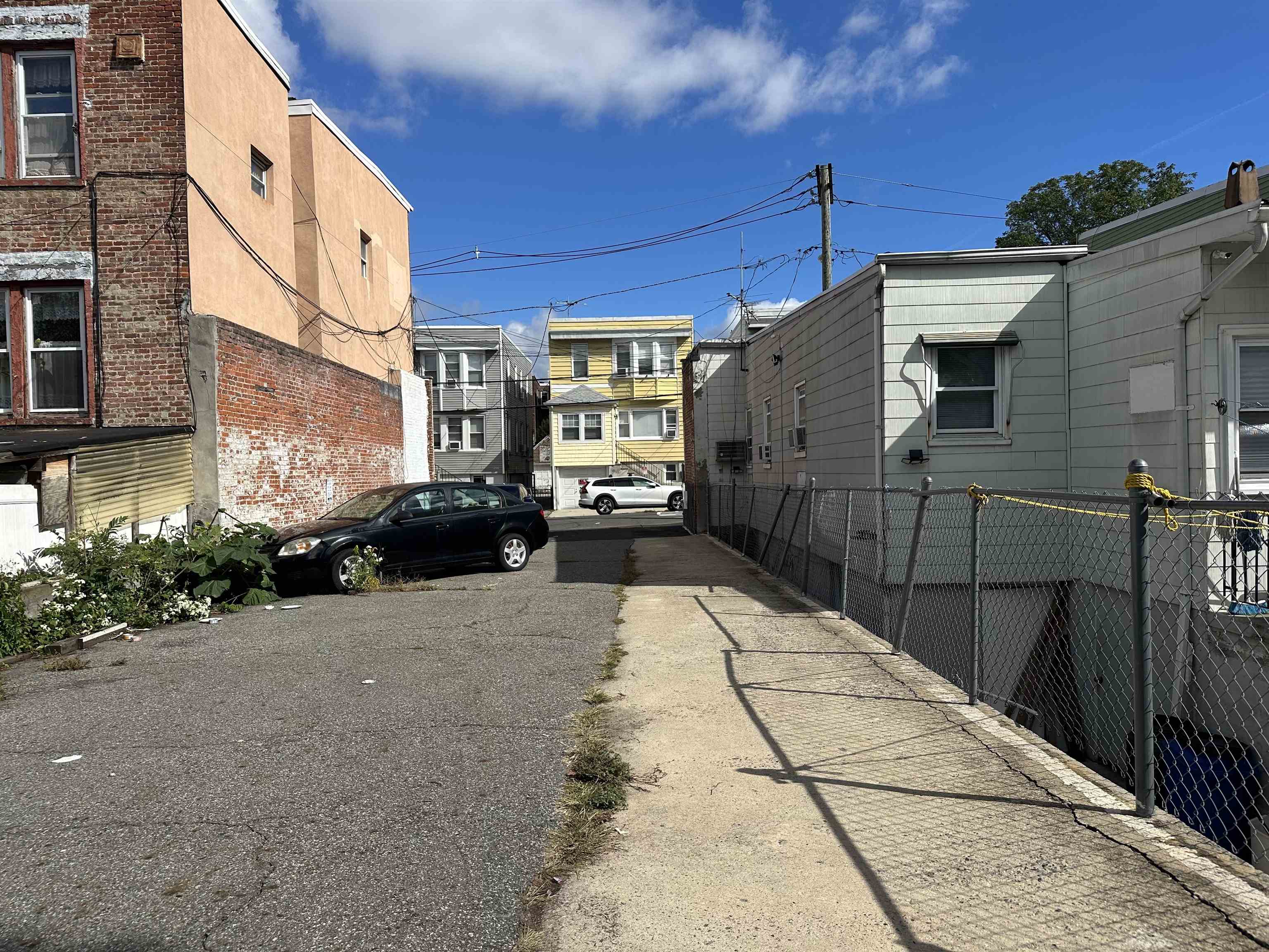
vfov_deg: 56.8
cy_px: 476
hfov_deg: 71.6
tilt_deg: -0.3
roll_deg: +1.0
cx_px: 634
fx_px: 880
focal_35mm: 24
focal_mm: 6.86
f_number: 1.78
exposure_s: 1/7576
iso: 80
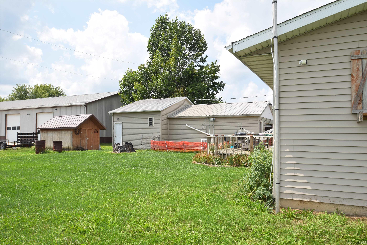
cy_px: 122
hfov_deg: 70.4
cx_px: 184
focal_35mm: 26
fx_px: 260
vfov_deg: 50.4
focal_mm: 17
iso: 100
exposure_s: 1/200
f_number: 11
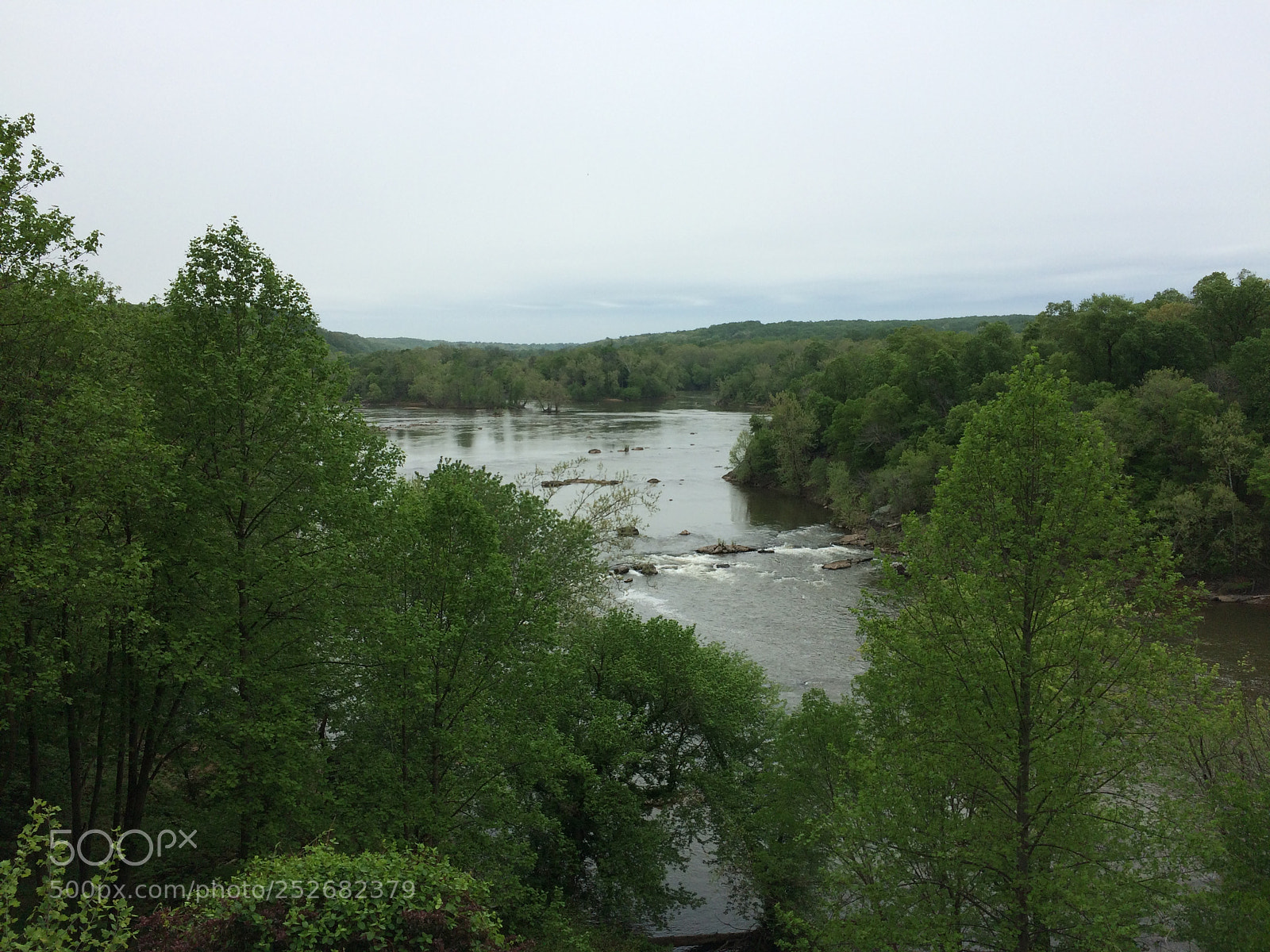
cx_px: 635
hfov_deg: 61.7
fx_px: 1064
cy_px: 476
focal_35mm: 29
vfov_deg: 48.2
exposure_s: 1/820
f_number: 2.2
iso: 32
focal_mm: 4.15
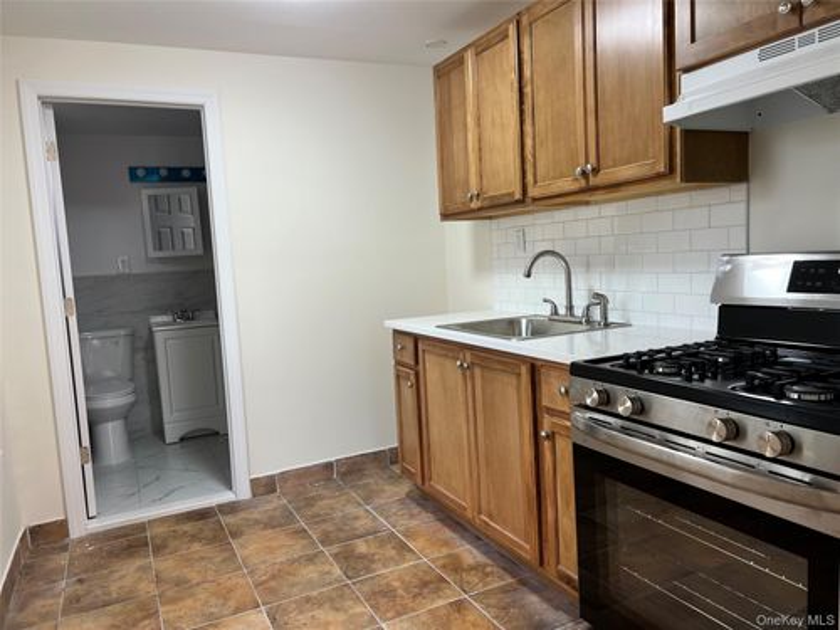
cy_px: 315
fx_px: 631
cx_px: 420
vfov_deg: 53.1
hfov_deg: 67.3
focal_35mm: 26
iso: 64
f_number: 1.5
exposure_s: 1/60
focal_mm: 5.7
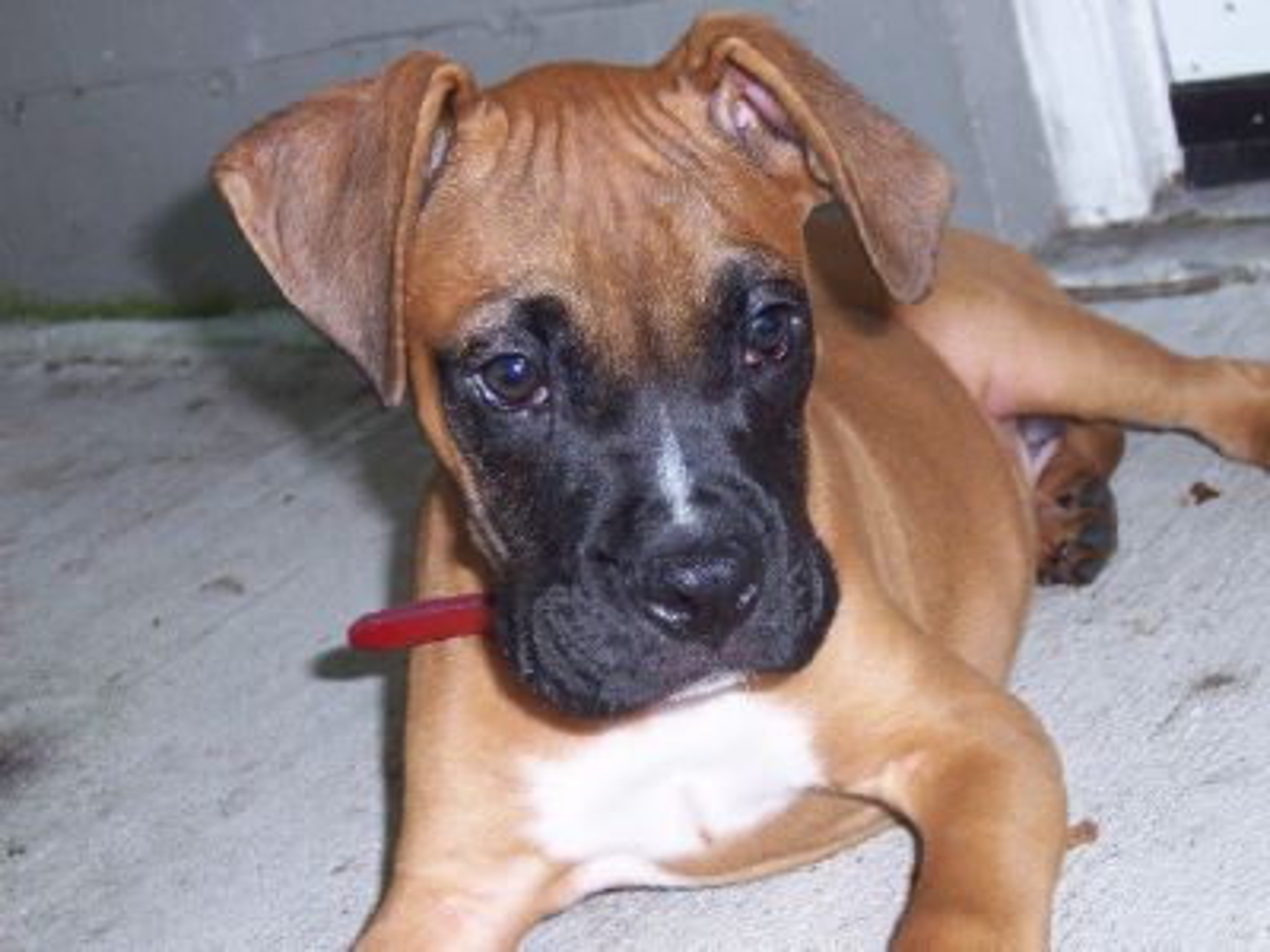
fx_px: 2678
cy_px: 476
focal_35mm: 73
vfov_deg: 20.2
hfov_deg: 26.7
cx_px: 635
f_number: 4.3
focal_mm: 12.1
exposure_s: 1/90
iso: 140
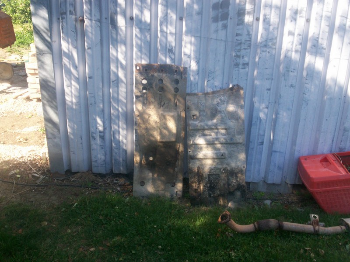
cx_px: 175
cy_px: 131
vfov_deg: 39.7
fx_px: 364
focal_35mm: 36
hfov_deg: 51.4
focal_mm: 5.9
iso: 100
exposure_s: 1/124
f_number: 4.5
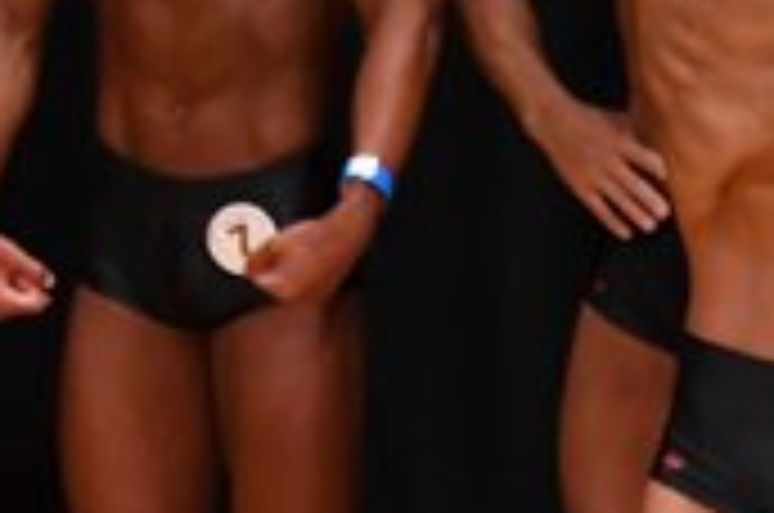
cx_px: -97
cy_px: 446
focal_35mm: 1150
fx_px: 24679
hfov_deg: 1.8
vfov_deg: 1.2
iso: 4000
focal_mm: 170
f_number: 5.6
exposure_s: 1/400
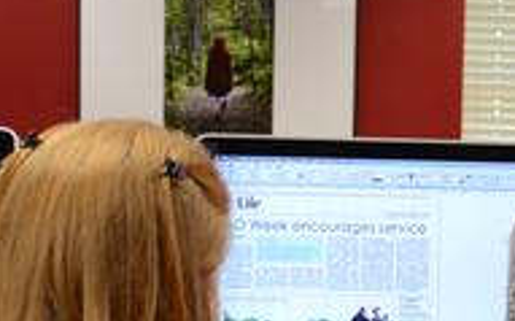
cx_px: 383
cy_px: 297
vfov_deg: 12.0
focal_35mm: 108
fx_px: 1514
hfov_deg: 19.2
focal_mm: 30
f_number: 4.5
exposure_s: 1/160
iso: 1600
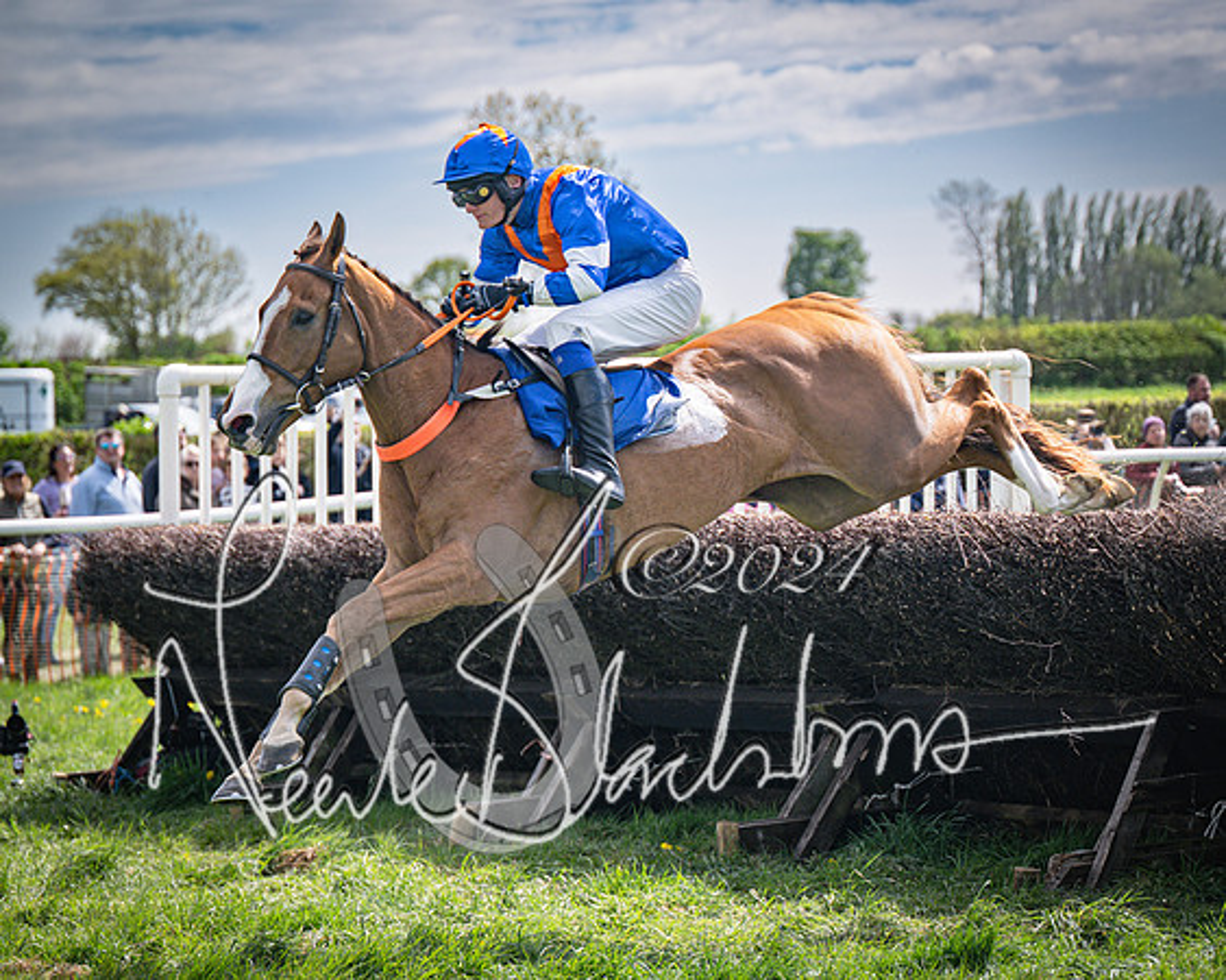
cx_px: 782
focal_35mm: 135
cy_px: 480
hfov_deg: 14.3
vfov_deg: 11.4
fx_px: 4897
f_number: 4
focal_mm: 98
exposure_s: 1/2500
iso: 200
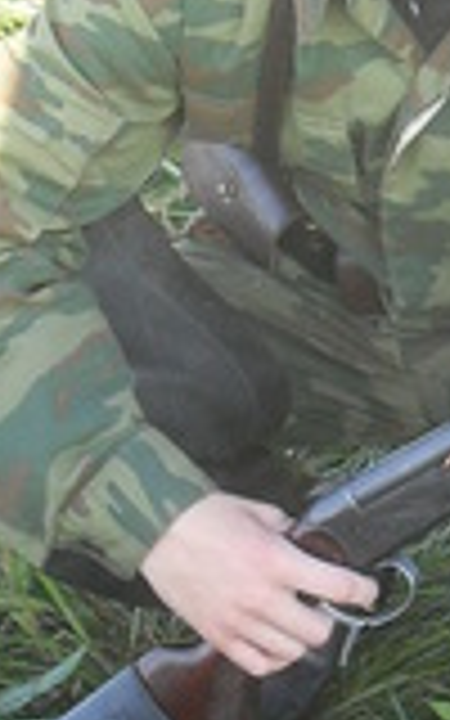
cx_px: 506
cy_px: 540
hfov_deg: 7.6
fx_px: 3375
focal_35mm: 172
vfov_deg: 12.1
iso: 80
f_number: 2.8
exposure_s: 1/90
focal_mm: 6.3
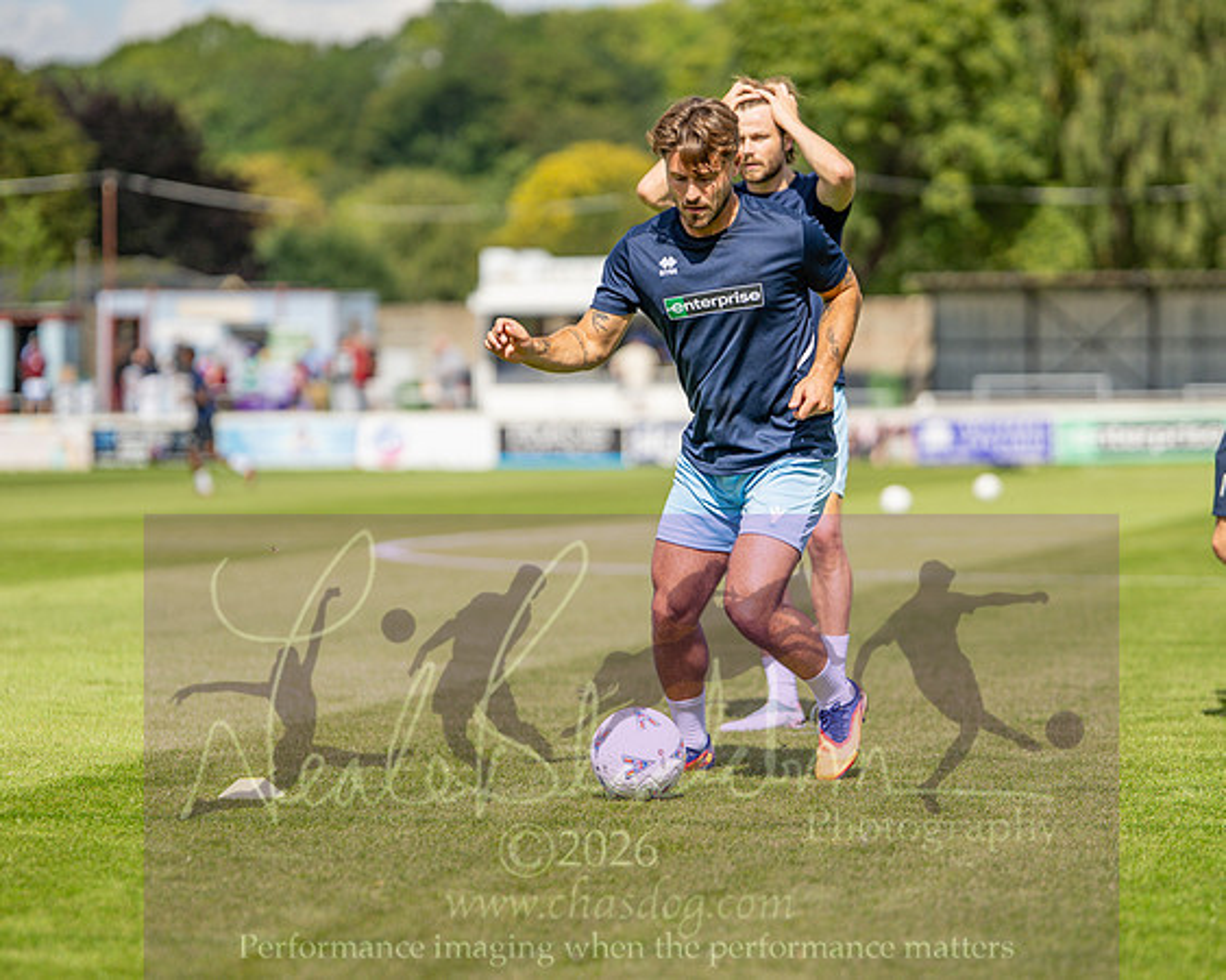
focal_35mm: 143
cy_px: 490
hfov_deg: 13.5
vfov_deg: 10.8
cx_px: 613
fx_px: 5190
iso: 80
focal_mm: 85
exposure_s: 1/6400
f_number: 1.6
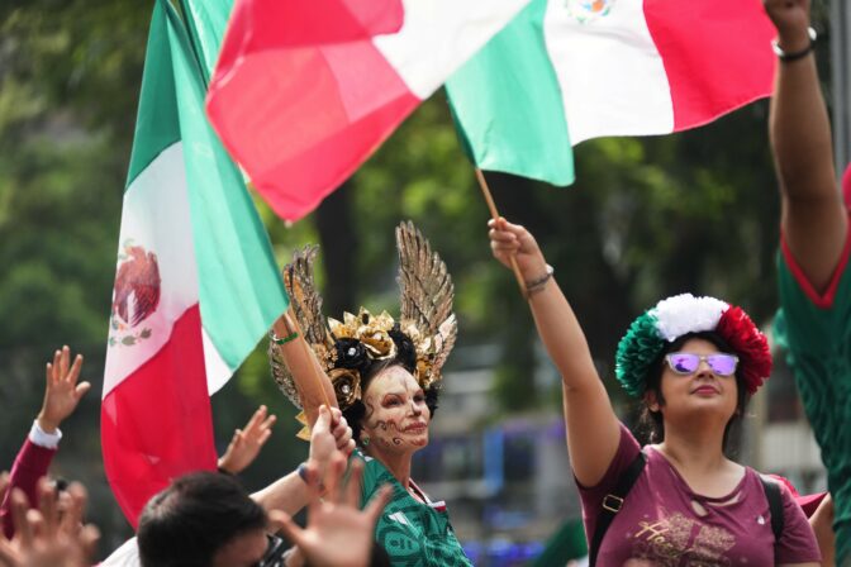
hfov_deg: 14.1
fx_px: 3451
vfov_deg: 9.4
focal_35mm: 146
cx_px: 426
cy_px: 284
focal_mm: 146
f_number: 2.8
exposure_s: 1/8000
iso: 800
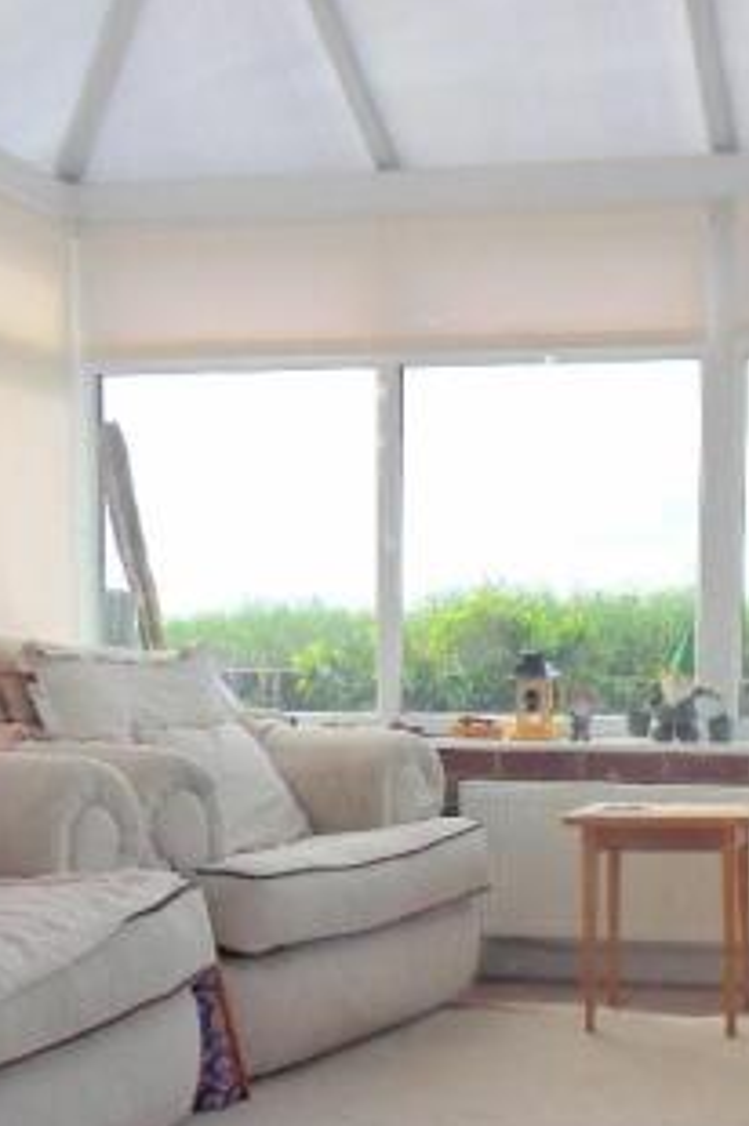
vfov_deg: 41.3
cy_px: 775
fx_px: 1470
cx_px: 733
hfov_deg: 27.1
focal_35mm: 47
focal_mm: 4.2
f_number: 7.5
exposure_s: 1/125
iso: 80
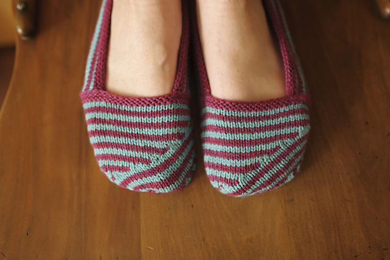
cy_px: 130
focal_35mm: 35
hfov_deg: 54.5
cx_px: 195
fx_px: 379
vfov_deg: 37.8
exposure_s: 1/60
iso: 1600
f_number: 2.8
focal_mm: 35
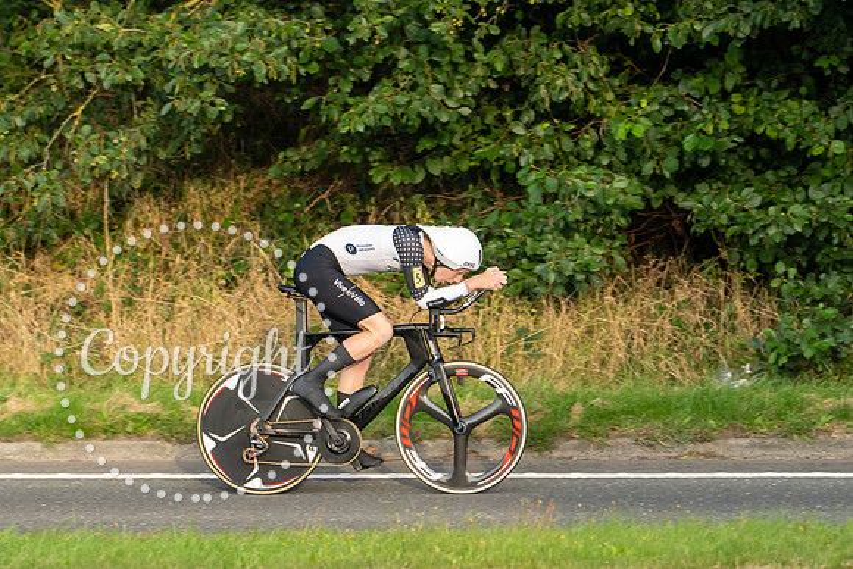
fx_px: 7767
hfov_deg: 6.3
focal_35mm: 328
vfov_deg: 4.2
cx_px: 428
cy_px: 204
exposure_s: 1/1000
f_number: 4
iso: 1250
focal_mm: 165
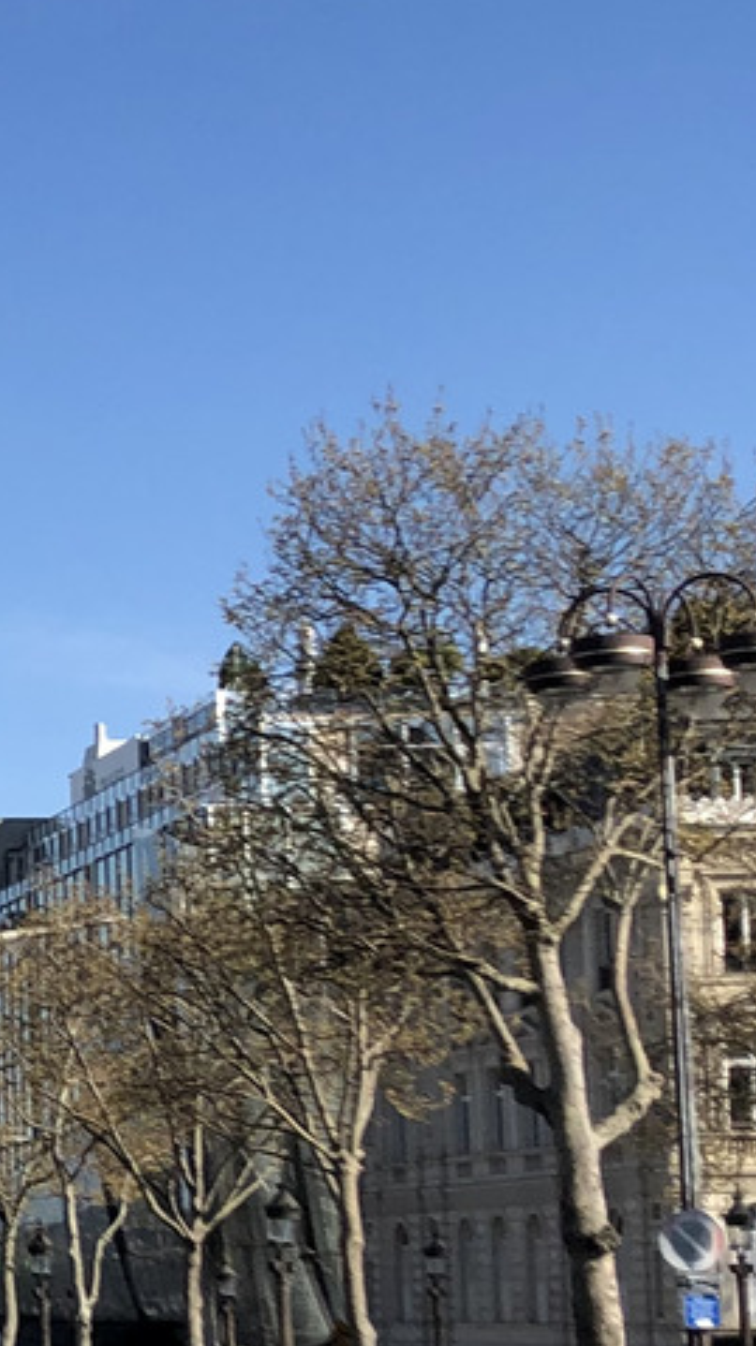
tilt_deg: +5.0
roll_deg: +1.4
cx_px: -756
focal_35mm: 102
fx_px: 3640
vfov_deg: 20.9
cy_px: 902
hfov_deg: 10.8
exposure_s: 1/2208
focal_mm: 4
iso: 20
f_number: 1.8
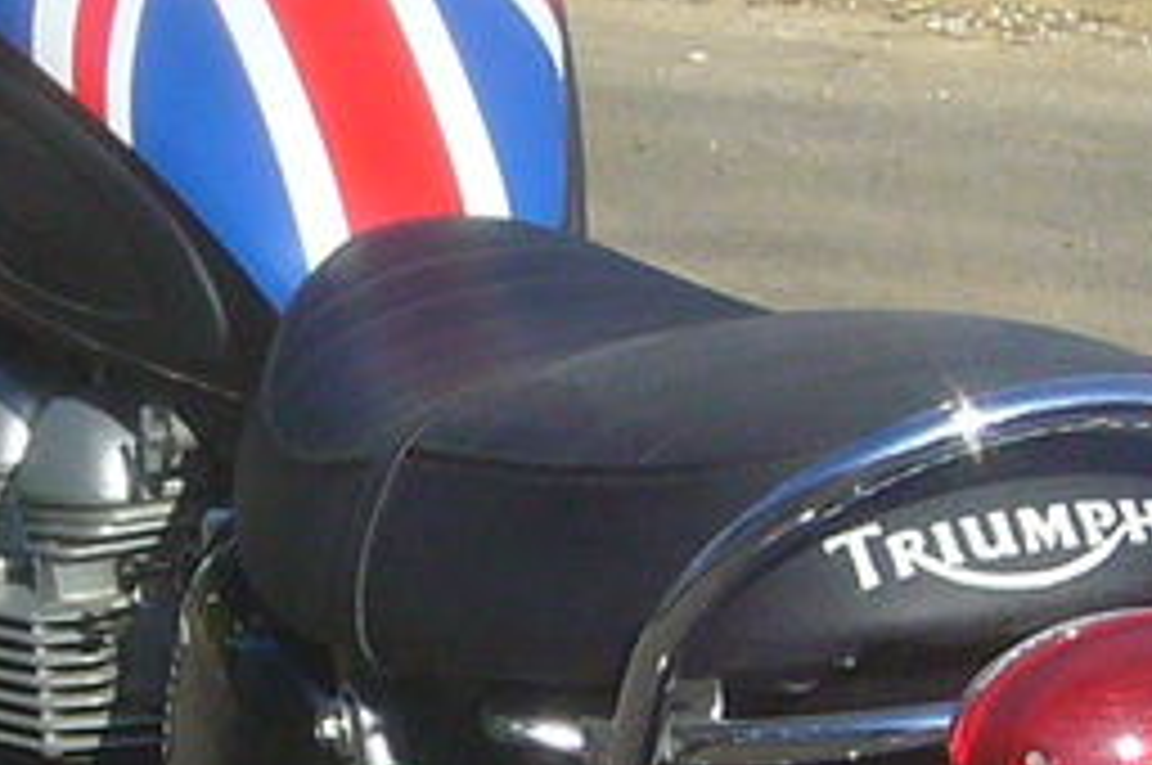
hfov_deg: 5.9
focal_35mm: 350
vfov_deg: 3.9
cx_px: 657
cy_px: 747
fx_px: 11186
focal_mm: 10.4
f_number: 7.5
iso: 100
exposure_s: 1/320
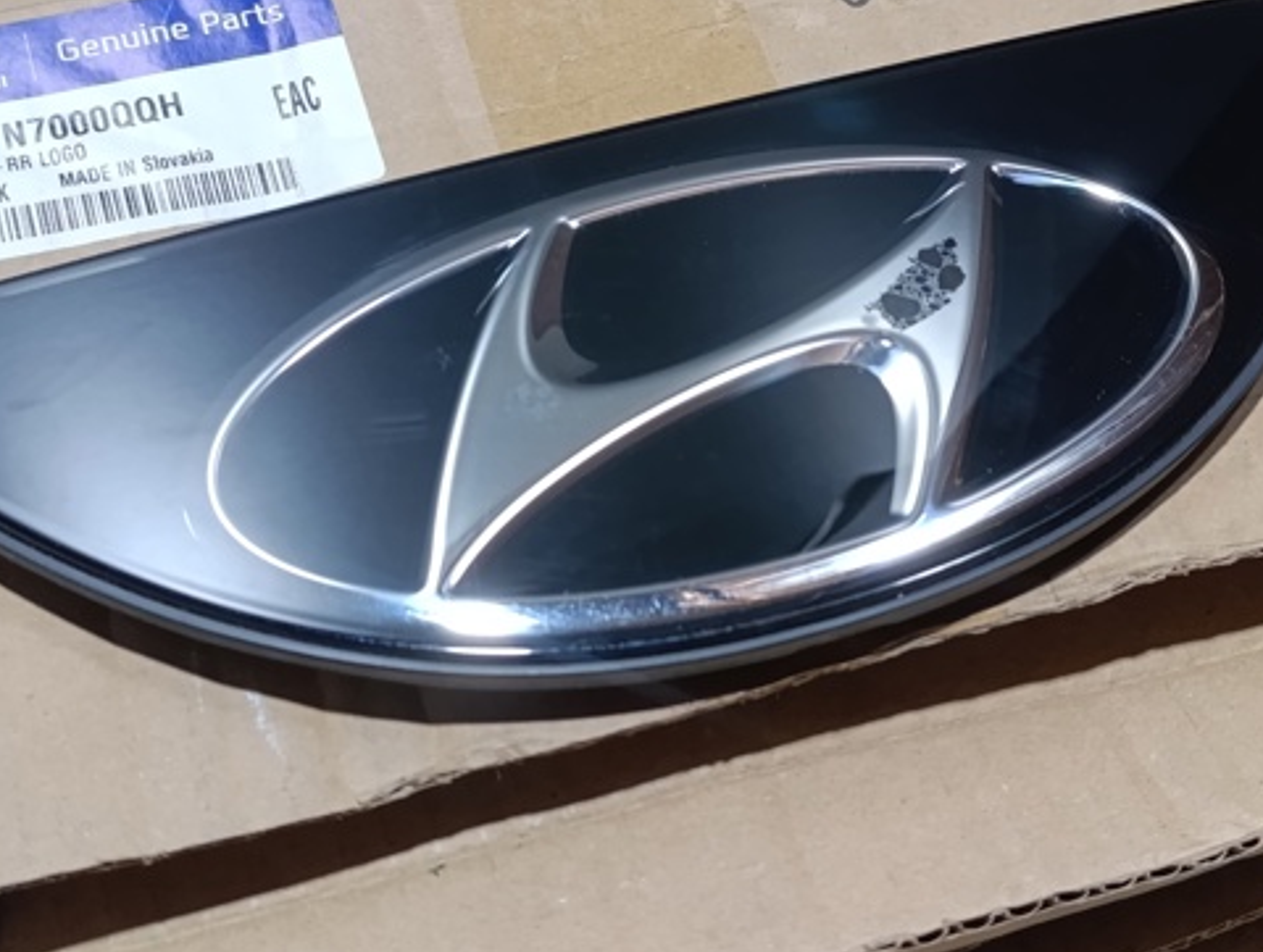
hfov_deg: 31.6
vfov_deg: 24.1
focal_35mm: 61
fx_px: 2230
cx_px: 662
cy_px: 376
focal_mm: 6.14
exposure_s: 1/99.9
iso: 640
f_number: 1.6
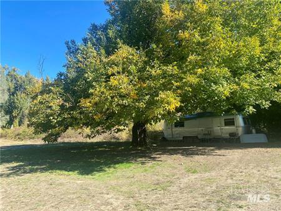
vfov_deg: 53.0
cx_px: 140
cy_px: 106
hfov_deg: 67.3
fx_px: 211
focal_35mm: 26
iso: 32
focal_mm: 4.25
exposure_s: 1/927
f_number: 1.8
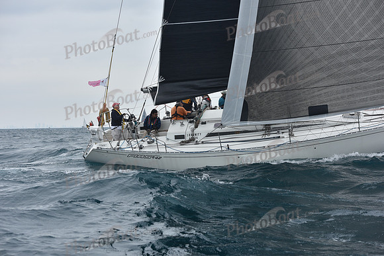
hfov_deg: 28.8
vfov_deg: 19.5
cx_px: 192
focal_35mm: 70
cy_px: 128
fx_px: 747
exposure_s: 1/800
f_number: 6.3
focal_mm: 70
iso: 250
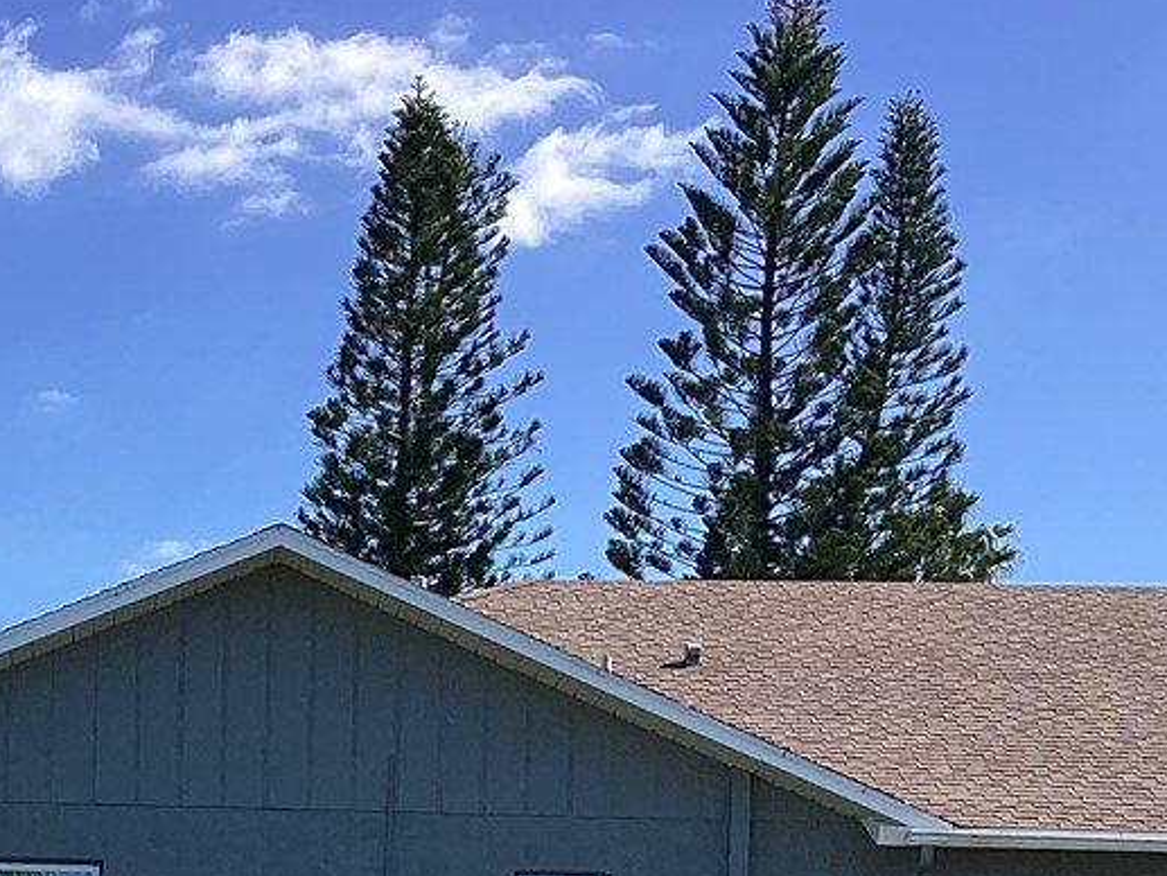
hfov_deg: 20.0
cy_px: 1267
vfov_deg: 14.5
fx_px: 3237
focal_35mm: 96
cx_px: 120
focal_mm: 3.3
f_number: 2.4
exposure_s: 1/1101
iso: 25
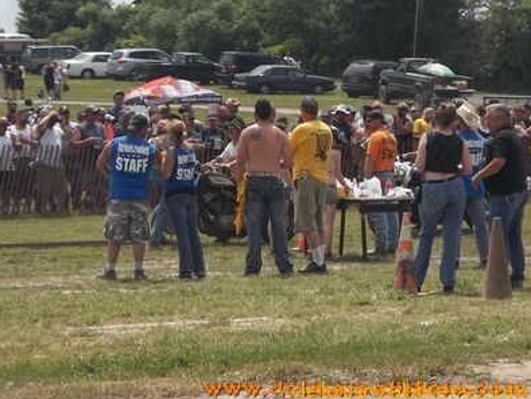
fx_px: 2103
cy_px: 201
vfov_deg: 10.8
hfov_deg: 14.4
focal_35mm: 137
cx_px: 264
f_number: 5.9
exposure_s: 1/500
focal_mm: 24.5
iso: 80
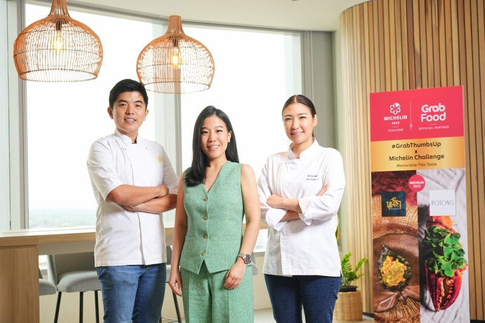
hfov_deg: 31.0
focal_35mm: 65
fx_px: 875
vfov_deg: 20.9
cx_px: 242
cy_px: 162
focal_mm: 65
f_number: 5
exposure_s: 1/160
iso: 500
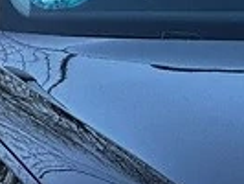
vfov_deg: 1.7
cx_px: 471
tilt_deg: -2.3
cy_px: 219
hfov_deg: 2.2
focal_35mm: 902
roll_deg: -0.4
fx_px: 6364
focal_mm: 15.66
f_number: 2.8
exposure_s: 1/125
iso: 50
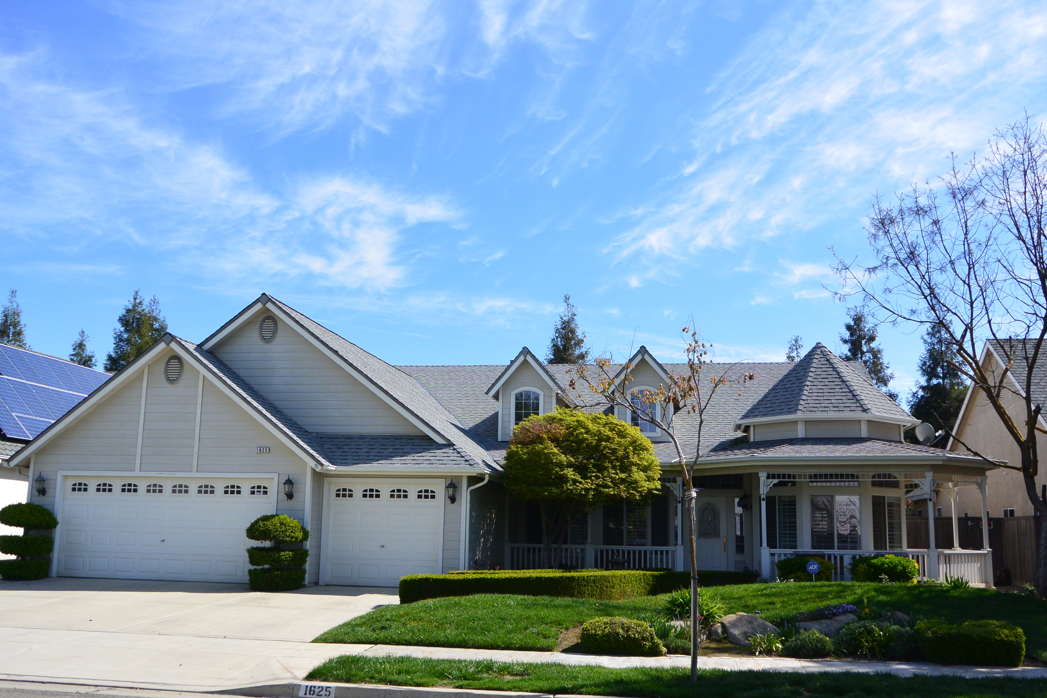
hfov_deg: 55.8
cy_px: 349
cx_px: 524
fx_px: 989
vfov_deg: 38.9
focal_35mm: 34
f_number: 5
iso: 160
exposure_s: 1/800
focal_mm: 12.7
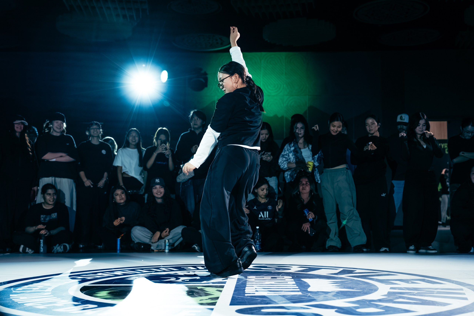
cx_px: 247
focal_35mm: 47
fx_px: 624
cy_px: 159
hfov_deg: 41.6
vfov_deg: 28.4
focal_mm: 44
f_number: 2.8
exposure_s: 1/1000
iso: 3200
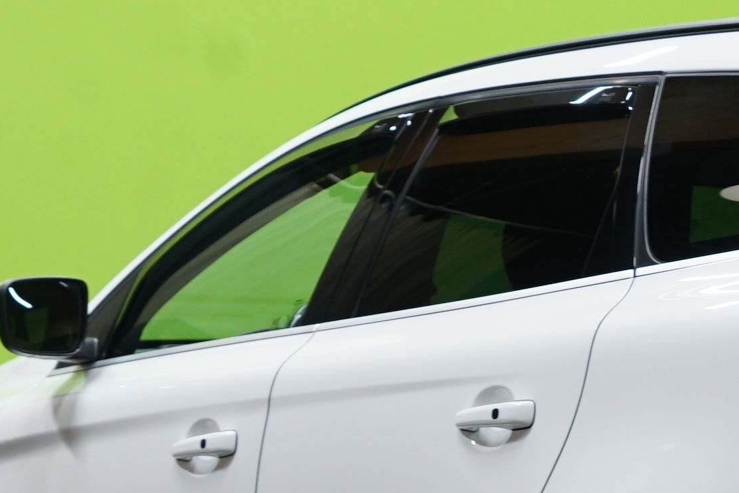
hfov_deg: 10.9
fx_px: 3819
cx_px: 836
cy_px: 409
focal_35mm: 186
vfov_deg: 7.4
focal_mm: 52
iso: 800
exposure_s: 1/25
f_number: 5.6
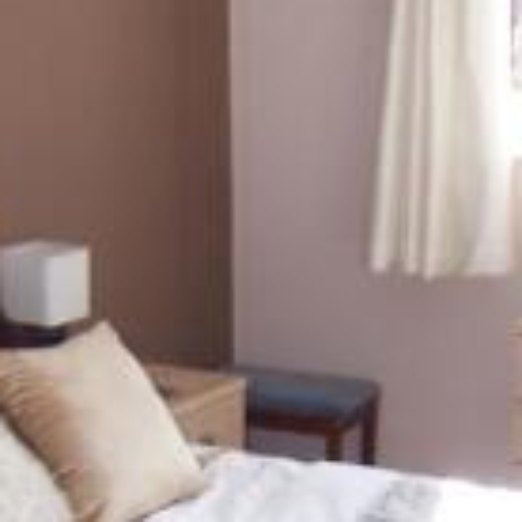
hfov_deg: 20.1
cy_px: 478
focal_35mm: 86
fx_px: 1467
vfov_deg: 19.8
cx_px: 157
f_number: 2.8
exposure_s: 1/60
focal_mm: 3.8
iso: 64
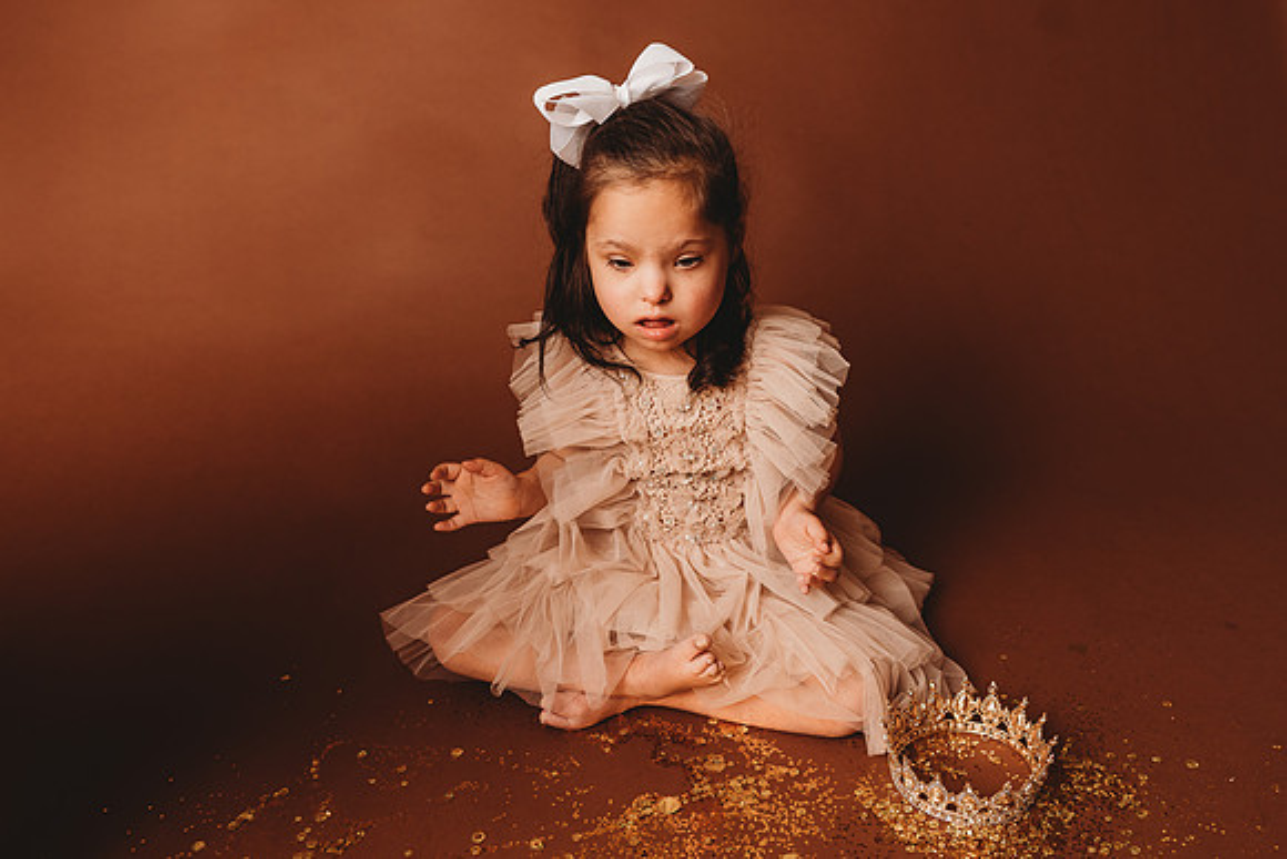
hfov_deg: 64.3
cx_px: 728
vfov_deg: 45.7
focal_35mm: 29
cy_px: 426
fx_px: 1020
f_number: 3.2
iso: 100
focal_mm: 24
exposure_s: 1/160
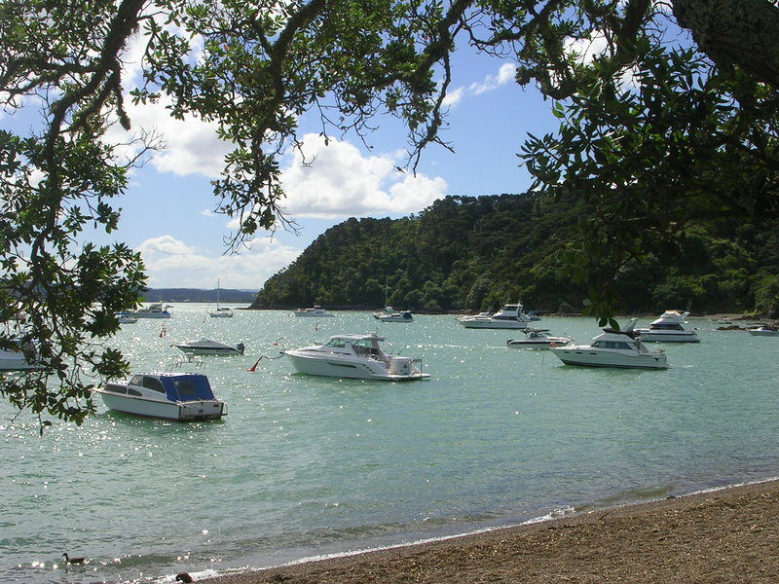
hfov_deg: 34.3
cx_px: 390
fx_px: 1260
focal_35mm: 56
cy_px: 292
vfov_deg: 26.1
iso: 50
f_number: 6.6
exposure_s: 1/407
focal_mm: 8.5
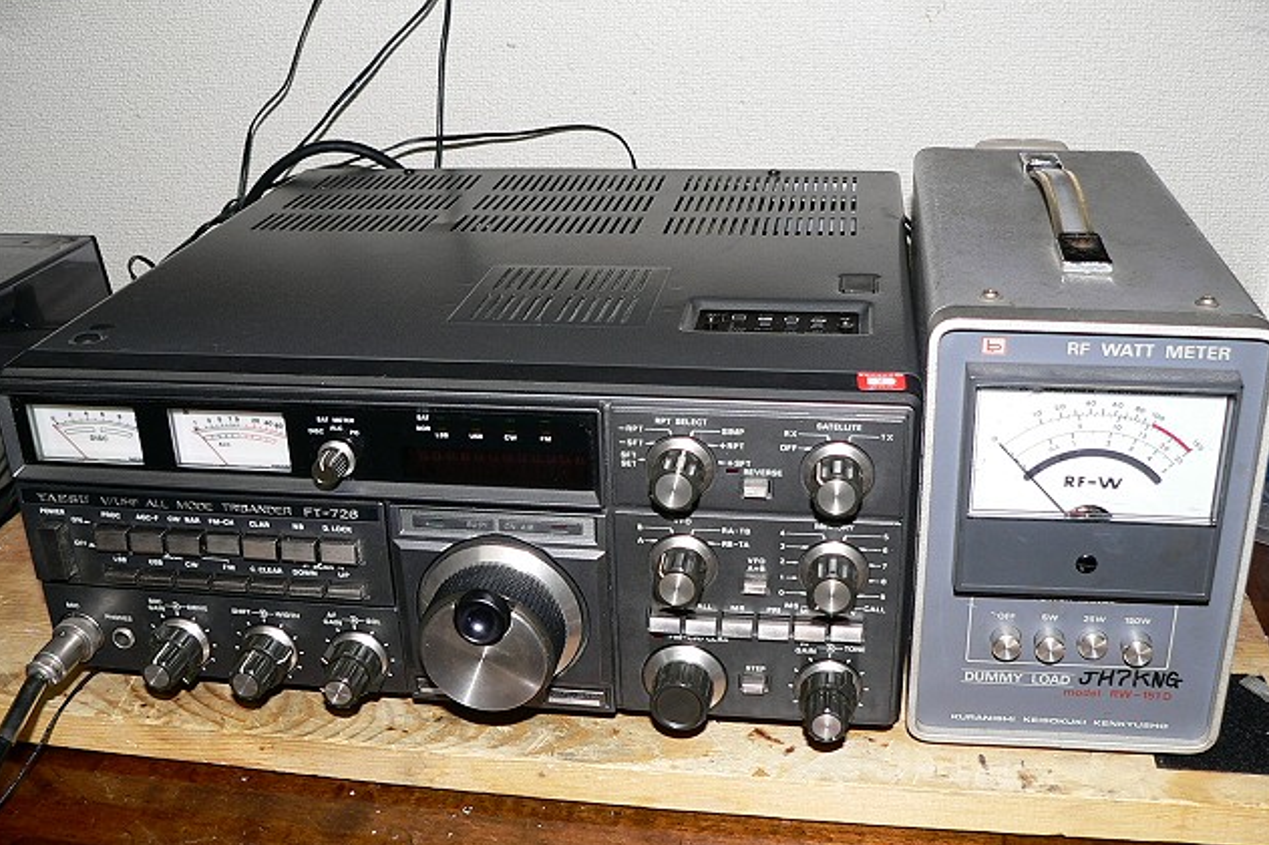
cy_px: 433
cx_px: 631
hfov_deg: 50.7
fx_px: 1339
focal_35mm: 38
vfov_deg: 35.0
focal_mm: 6
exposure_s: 1/30
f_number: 2.8
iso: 100
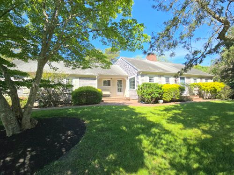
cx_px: 117
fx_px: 88
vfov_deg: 89.9
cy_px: 88
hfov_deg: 106.2
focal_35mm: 13
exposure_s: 1/833
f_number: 2.2
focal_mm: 2.2
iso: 50
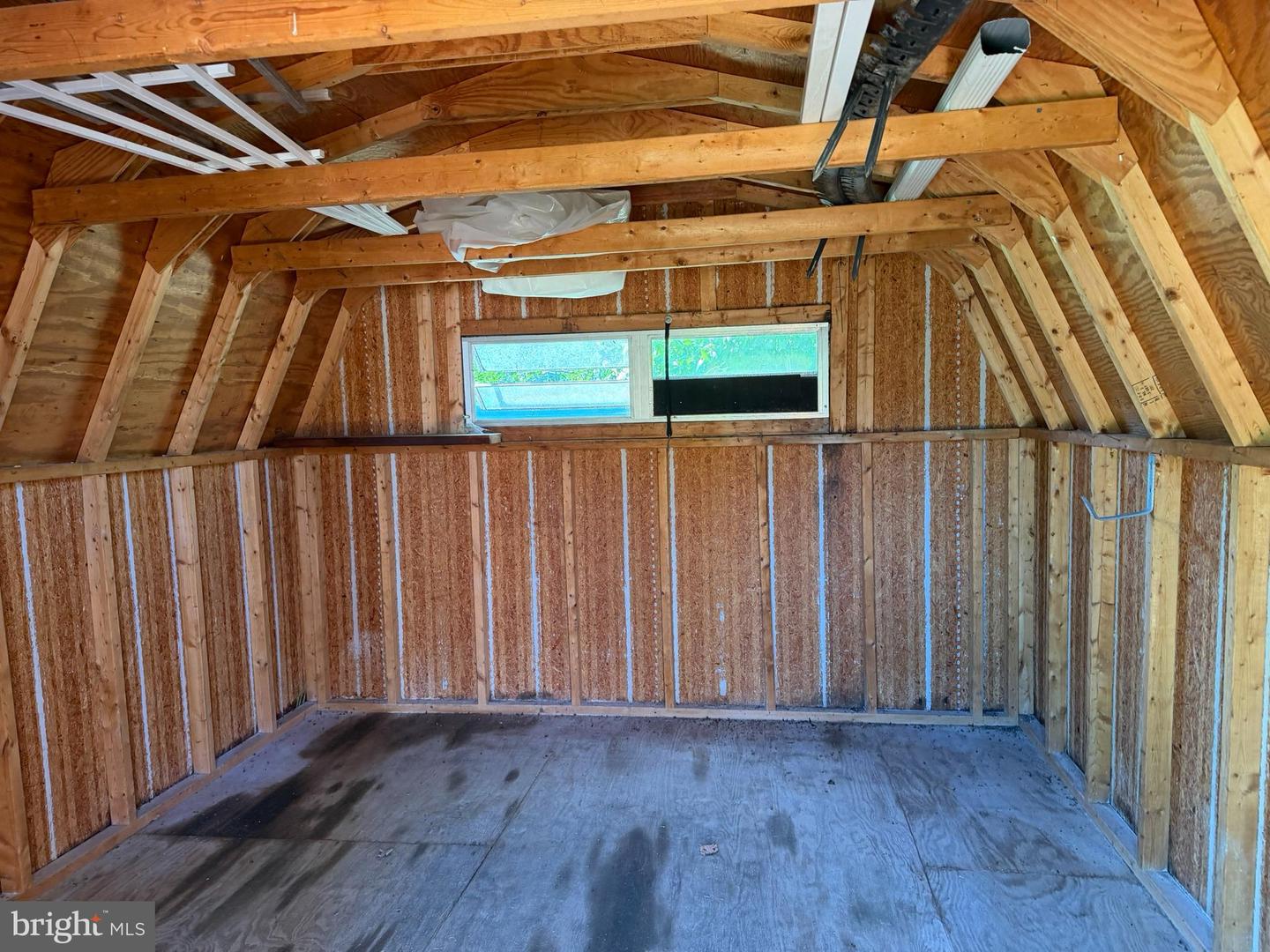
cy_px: 476
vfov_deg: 56.8
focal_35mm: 24
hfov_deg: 71.6
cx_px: 635
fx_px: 881
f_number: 1.78
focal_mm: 6.76
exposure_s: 1/60
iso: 250
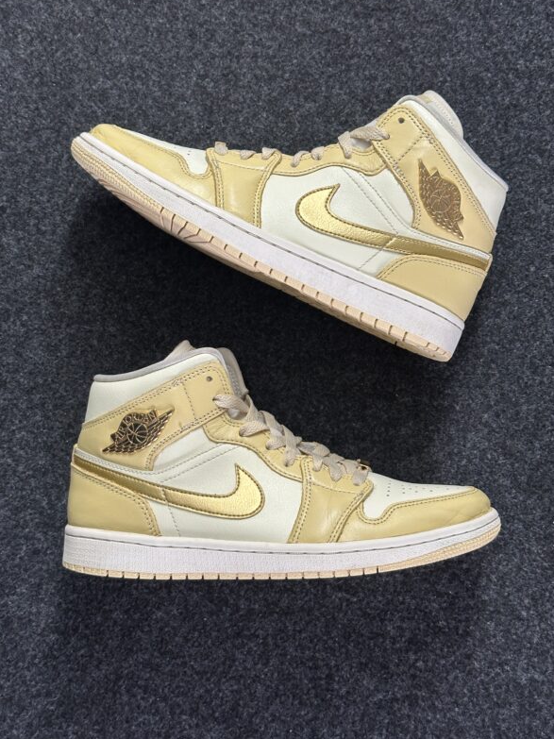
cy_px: 365
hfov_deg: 29.7
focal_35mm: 49
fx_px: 1046
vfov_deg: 38.9
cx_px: 281
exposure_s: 1/50
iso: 160
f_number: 1.78
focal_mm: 6.86
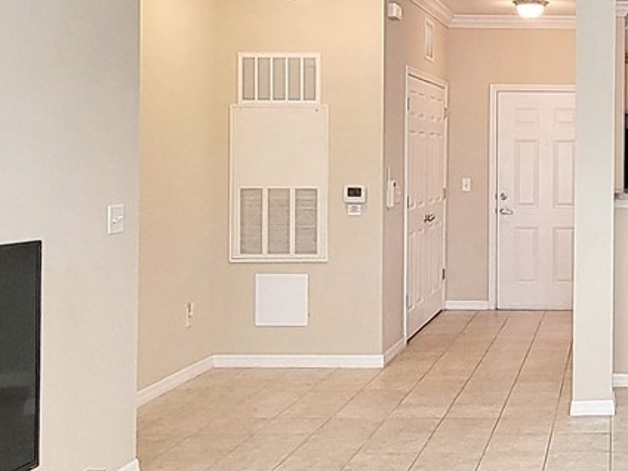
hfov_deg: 35.9
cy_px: 193
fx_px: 889
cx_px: 594
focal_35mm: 49
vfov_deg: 29.6
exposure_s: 1/60
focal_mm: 2.2
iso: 125
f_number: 2.2
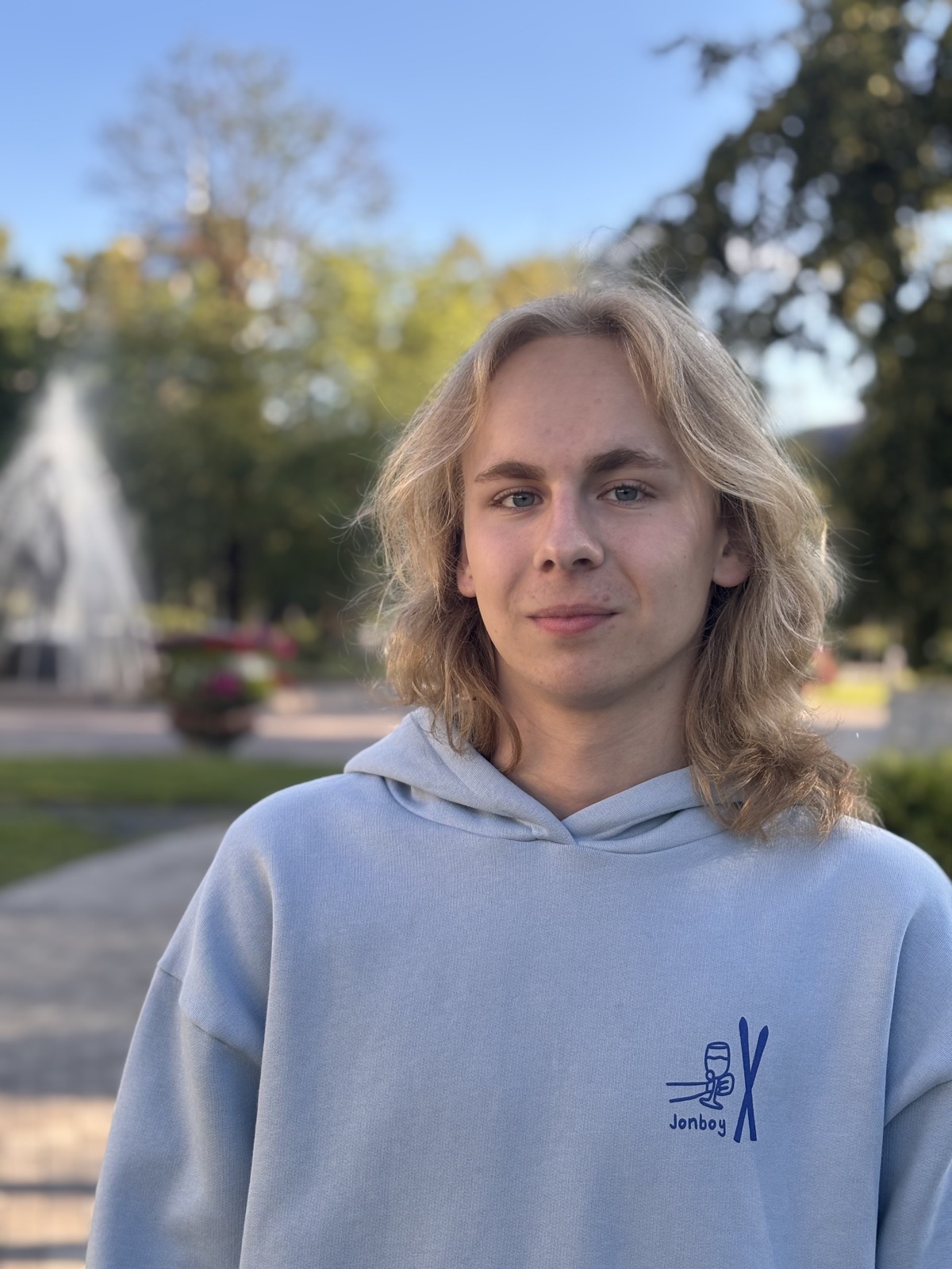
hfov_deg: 28.0
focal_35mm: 52
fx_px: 1907
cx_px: 476
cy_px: 634
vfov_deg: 36.8
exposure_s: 1/403
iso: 32
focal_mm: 5.96
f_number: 1.6
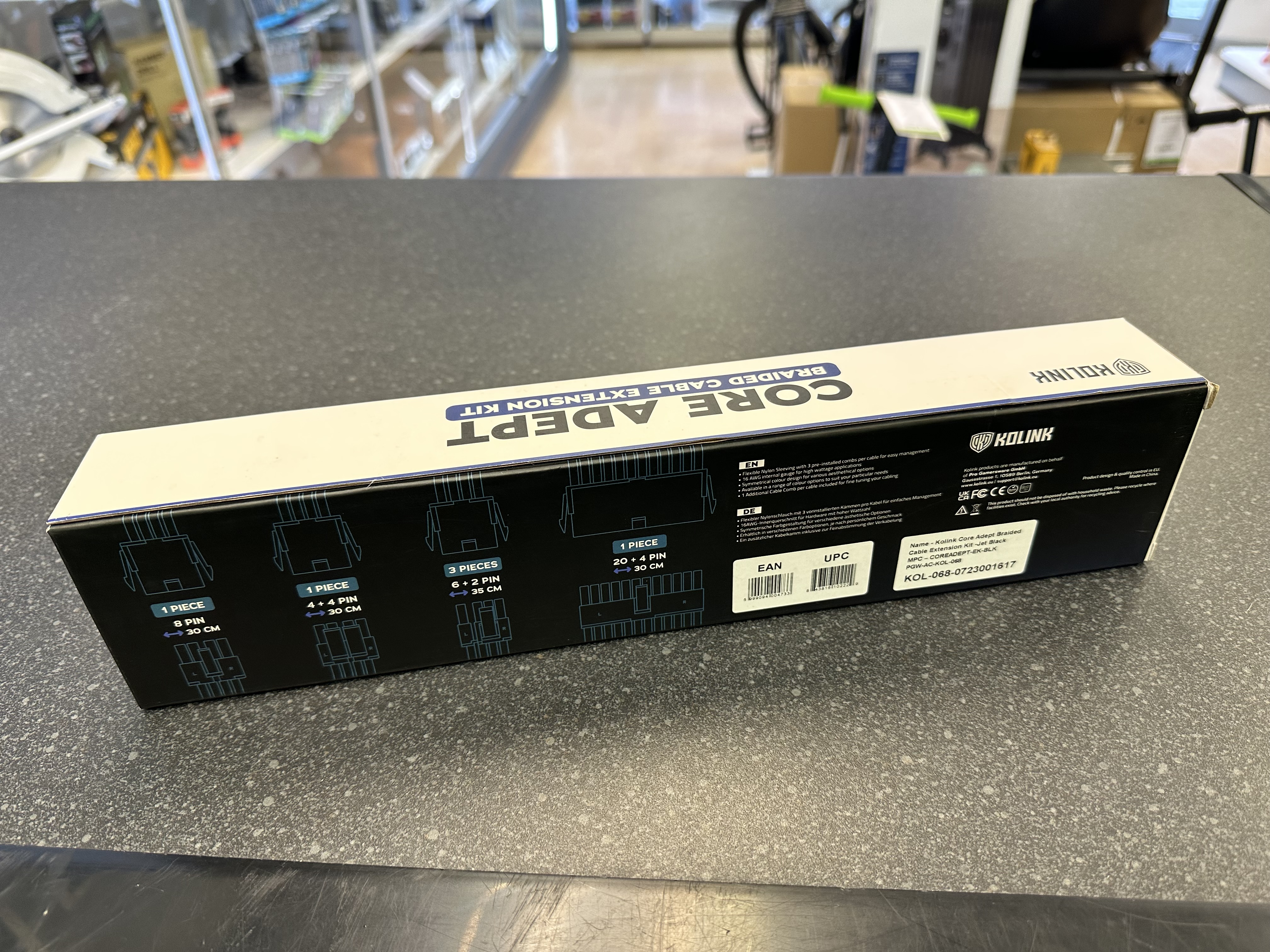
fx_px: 881
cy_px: 476
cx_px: 635
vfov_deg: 56.8
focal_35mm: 24
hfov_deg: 71.6
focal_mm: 6.86
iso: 160
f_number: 1.78
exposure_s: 1/100
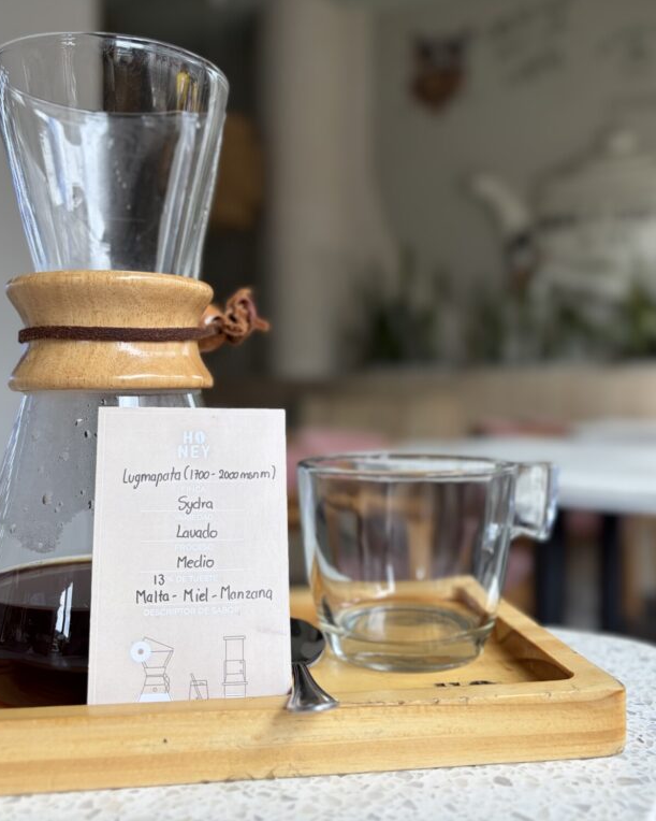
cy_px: 409
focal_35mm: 34
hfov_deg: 43.3
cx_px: 330
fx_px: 825
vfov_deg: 52.8
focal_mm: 5.96
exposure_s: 1/209
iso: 40
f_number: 1.6
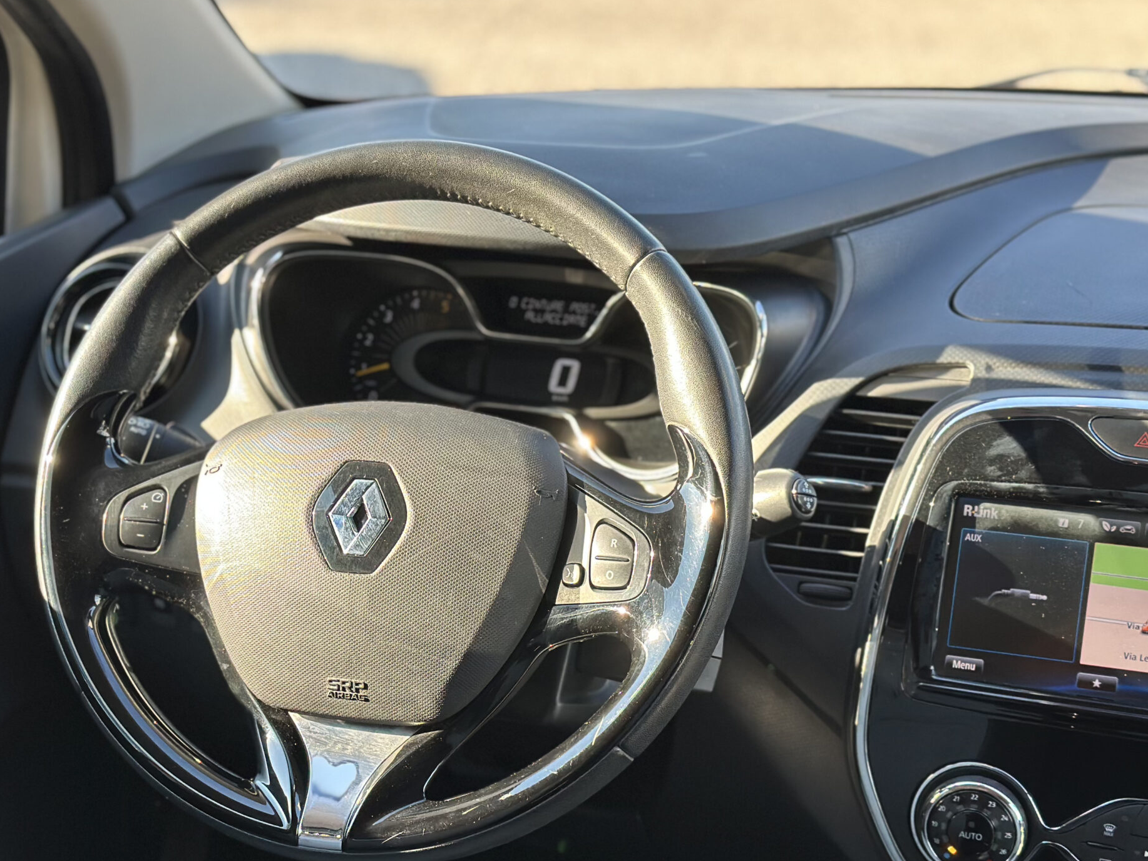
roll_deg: +0.6
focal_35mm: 67
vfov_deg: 21.9
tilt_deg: -22.7
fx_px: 2222
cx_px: 424
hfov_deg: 28.8
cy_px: 532
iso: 80
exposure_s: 1/242
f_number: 1.78
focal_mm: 6.86
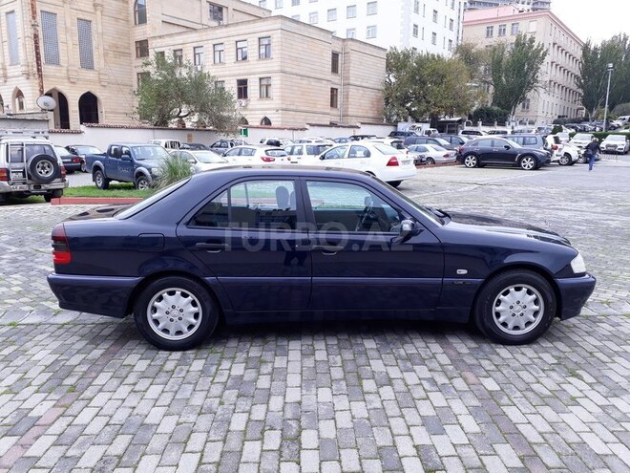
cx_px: 315
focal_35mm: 27
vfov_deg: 51.4
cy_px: 236
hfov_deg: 65.3
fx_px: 491
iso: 40
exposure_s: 1/197
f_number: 1.9
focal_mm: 3.6
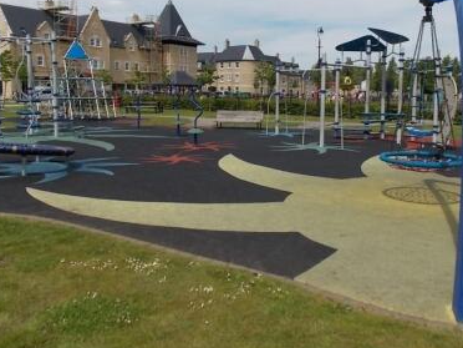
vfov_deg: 39.4
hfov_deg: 50.9
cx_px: 288
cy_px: 134
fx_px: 482
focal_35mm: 36
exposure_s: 1/1500
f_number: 3.1
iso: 80
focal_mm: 4
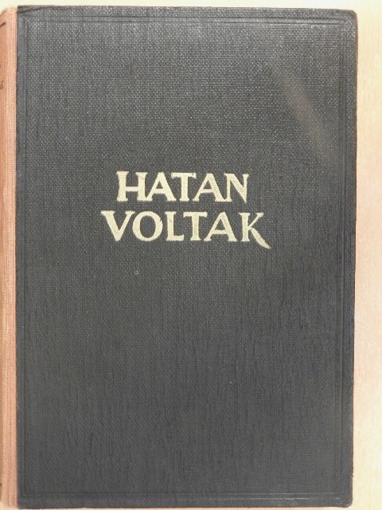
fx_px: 736
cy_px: 255
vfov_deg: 38.2
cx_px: 191
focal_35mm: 50
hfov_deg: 29.1
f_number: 6.3
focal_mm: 9
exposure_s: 1/2.5
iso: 800
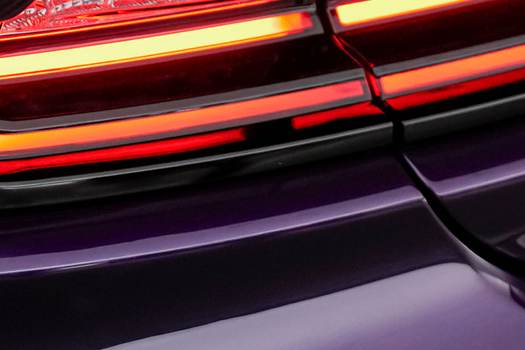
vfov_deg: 9.5
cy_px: -233
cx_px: 658
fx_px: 2027
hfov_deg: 14.2
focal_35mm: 139
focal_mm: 32
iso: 1600
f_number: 4
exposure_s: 1/30
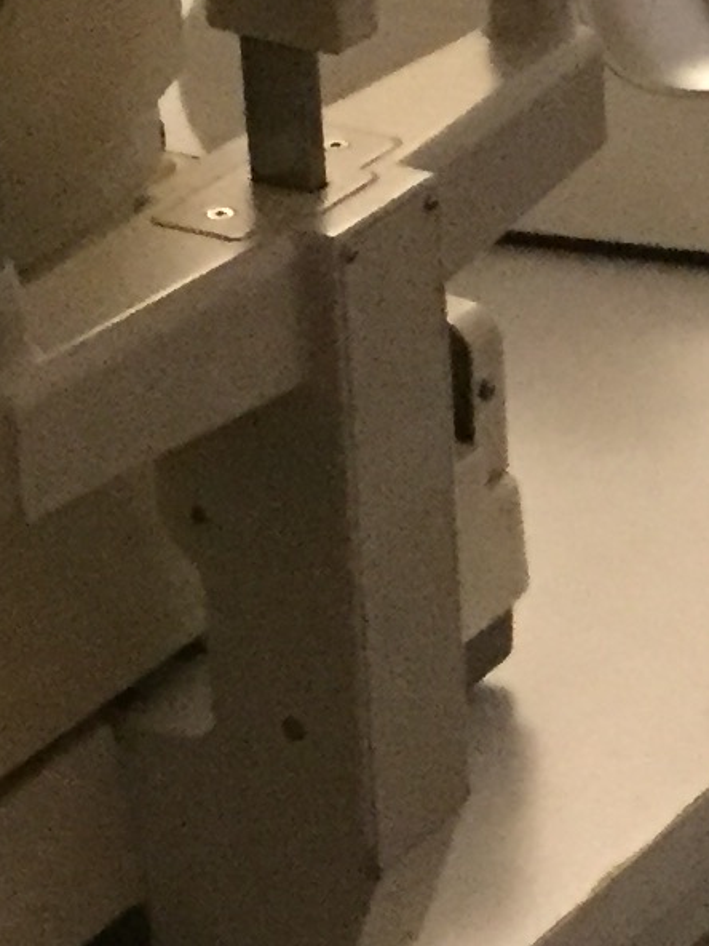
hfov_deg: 9.0
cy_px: 256
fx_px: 4369
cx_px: 1124
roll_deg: -1.0
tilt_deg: -23.4
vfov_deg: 12.3
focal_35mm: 160
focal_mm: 4.15
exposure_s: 1/15
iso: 400
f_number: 2.2
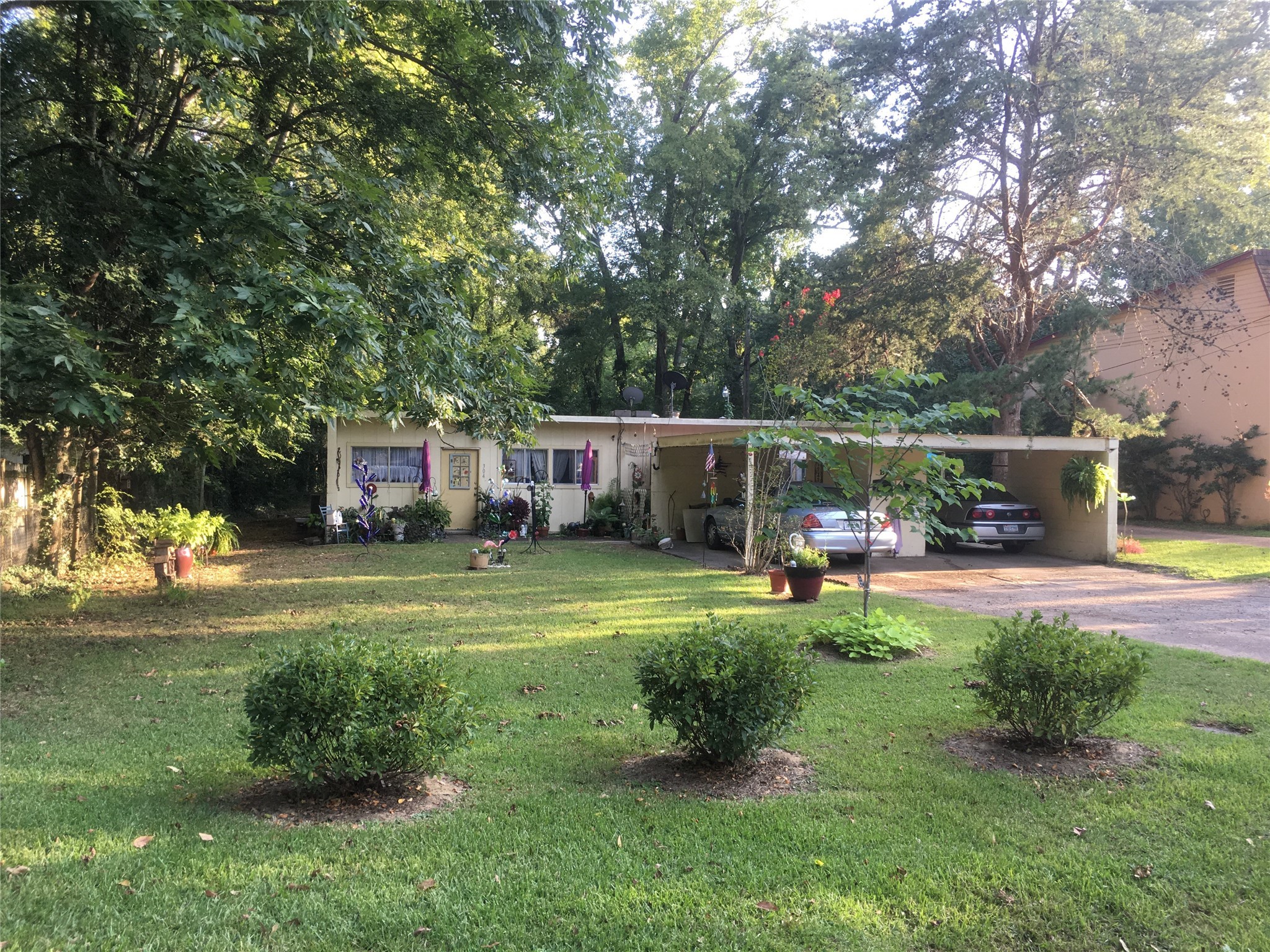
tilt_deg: -1.1
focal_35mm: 29
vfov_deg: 48.2
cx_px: 635
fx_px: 1064
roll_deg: -0.7
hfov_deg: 61.7
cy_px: 476
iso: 40
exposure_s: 1/120
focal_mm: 4.15
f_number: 2.2
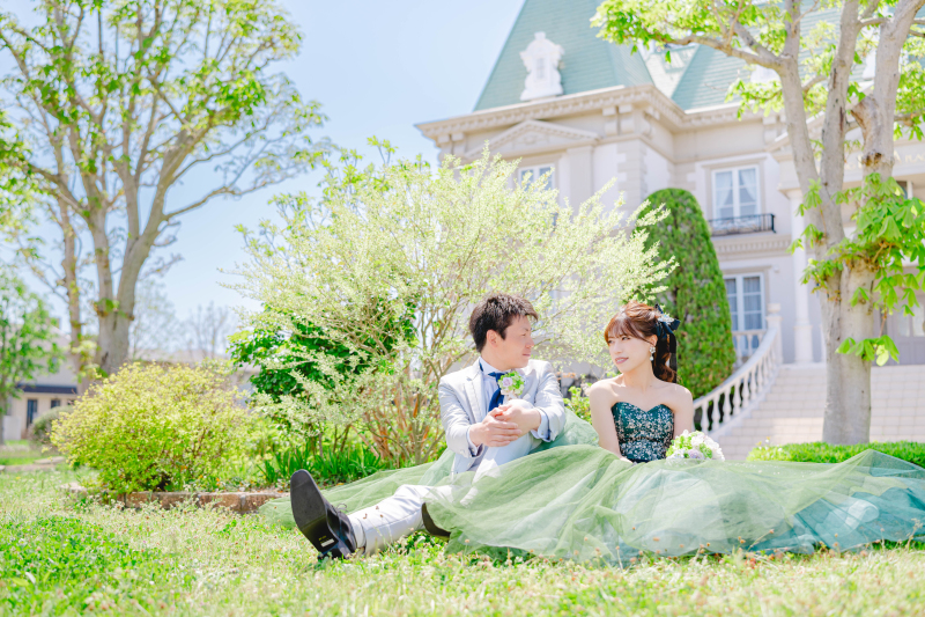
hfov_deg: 48.5
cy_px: 308
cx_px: 462
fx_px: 1027
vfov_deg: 33.4
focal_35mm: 40
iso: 64
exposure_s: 1/1000
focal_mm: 40
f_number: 2.5
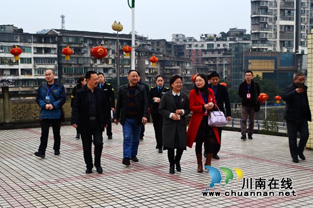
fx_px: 417
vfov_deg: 28.1
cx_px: 156
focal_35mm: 48
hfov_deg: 41.1
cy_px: 104
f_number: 8
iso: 400
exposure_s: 1/80
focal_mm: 32
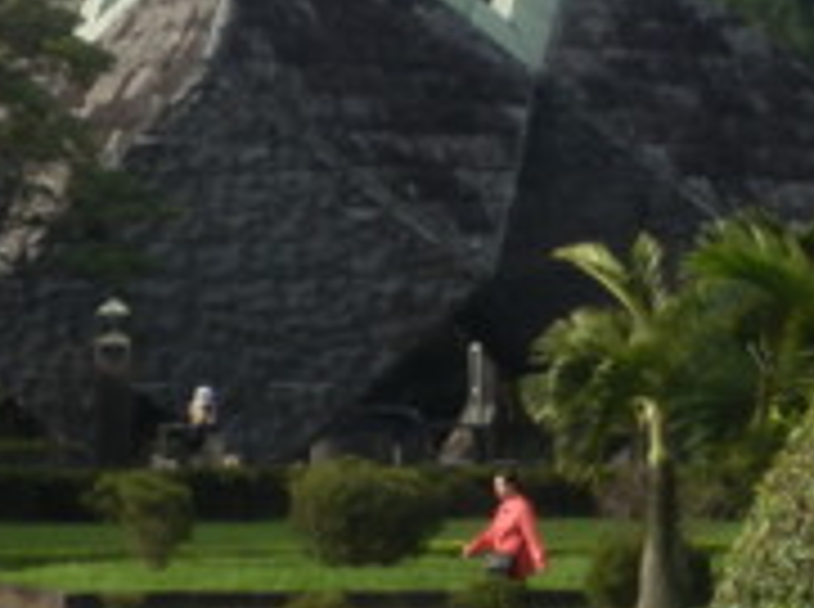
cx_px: 238
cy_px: -171
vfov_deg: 5.3
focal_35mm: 279
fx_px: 6548
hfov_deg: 7.1
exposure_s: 1/400
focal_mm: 11.2
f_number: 4.6
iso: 80
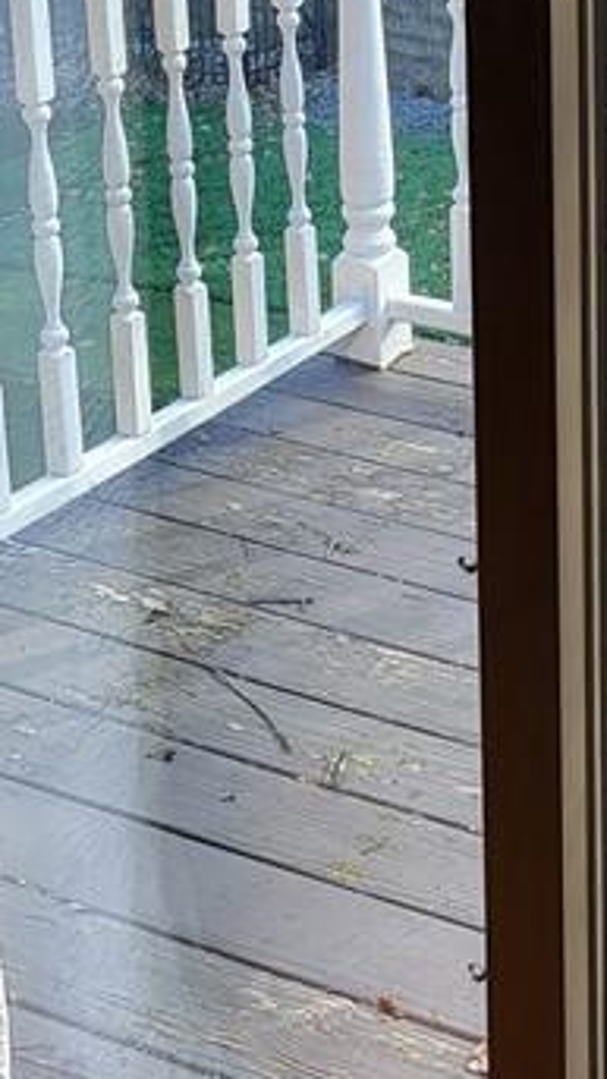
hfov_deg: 15.1
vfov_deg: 25.8
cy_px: 3
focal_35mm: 78
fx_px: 2231
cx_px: 679
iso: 40
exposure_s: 1/120
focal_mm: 5
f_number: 1.8
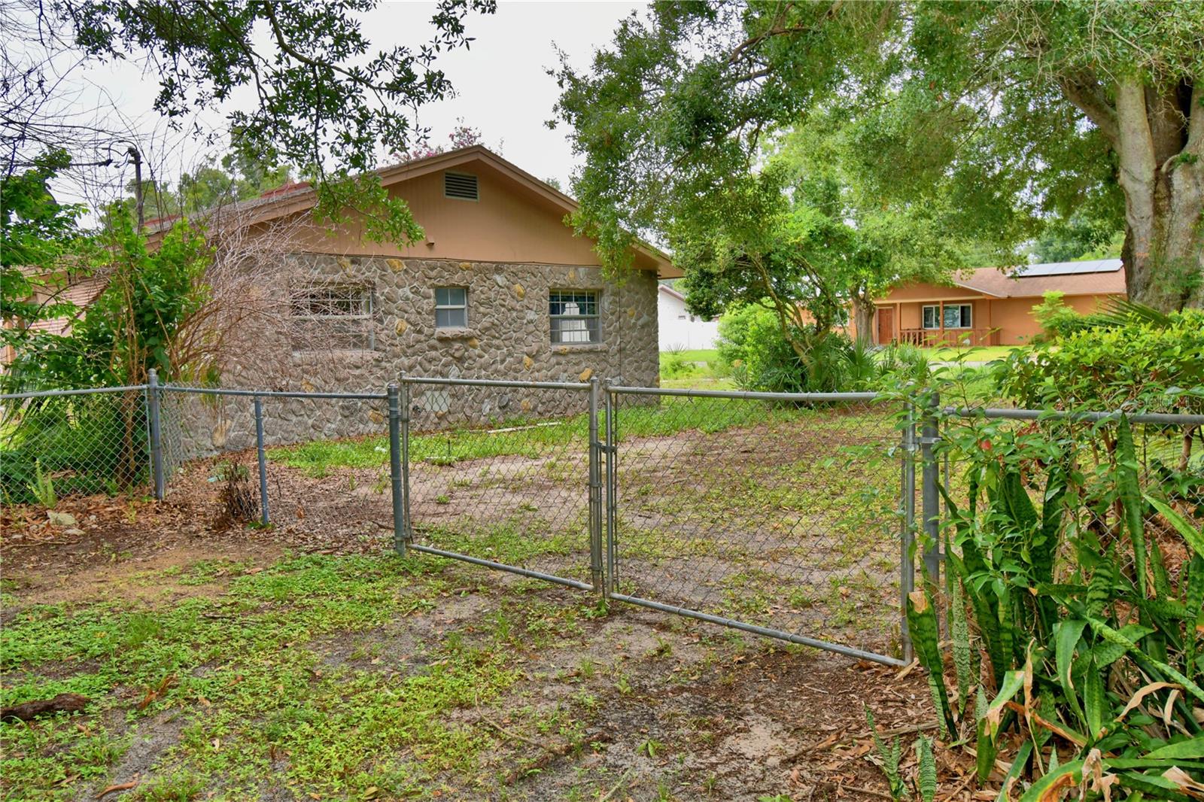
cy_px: 401
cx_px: 602
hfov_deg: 61.9
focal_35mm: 30
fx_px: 1003
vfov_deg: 43.6
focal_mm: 20
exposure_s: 1/80
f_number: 5.6
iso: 100
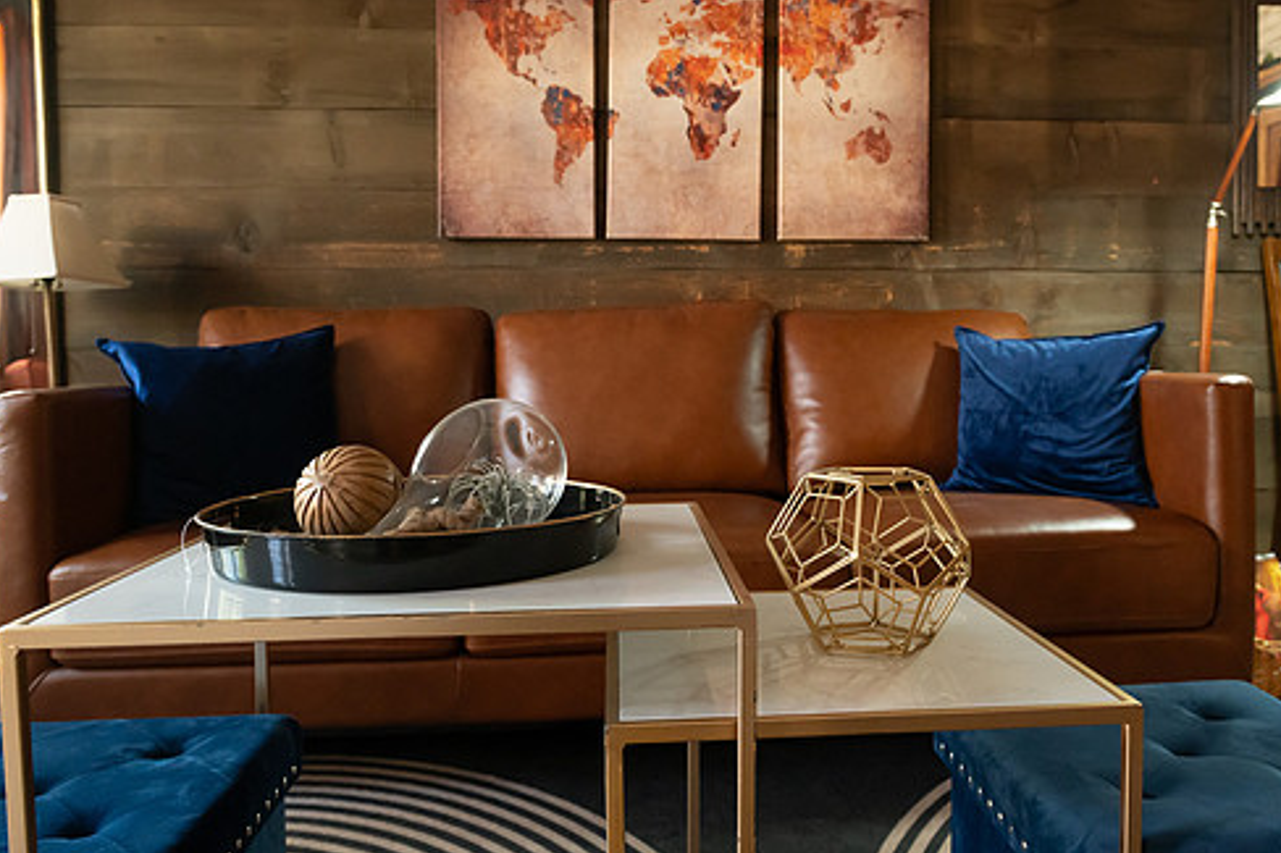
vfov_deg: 42.3
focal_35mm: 31
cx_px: 707
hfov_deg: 60.2
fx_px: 1103
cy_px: 396
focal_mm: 26
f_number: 5
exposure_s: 1/80
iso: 6400
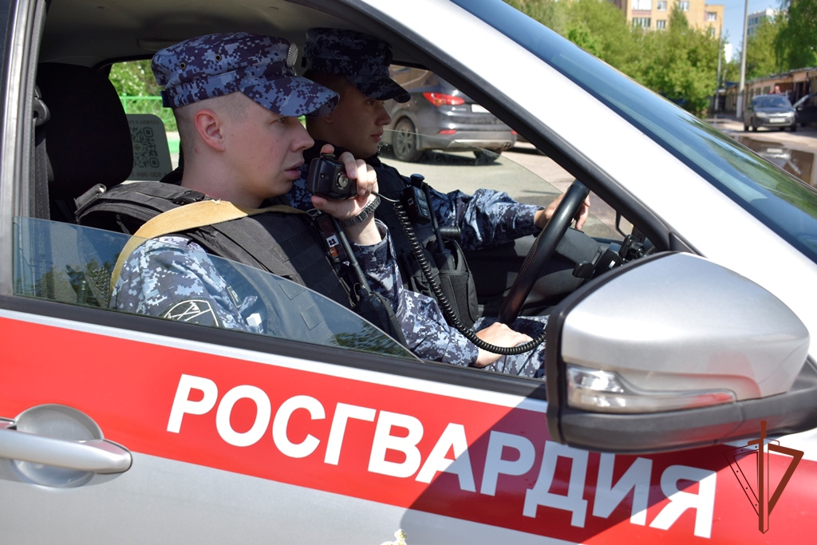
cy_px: 272
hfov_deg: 51.3
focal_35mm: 38
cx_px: 408
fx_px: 851
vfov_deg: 35.5
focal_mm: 25
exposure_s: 1/1600
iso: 400
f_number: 5.6
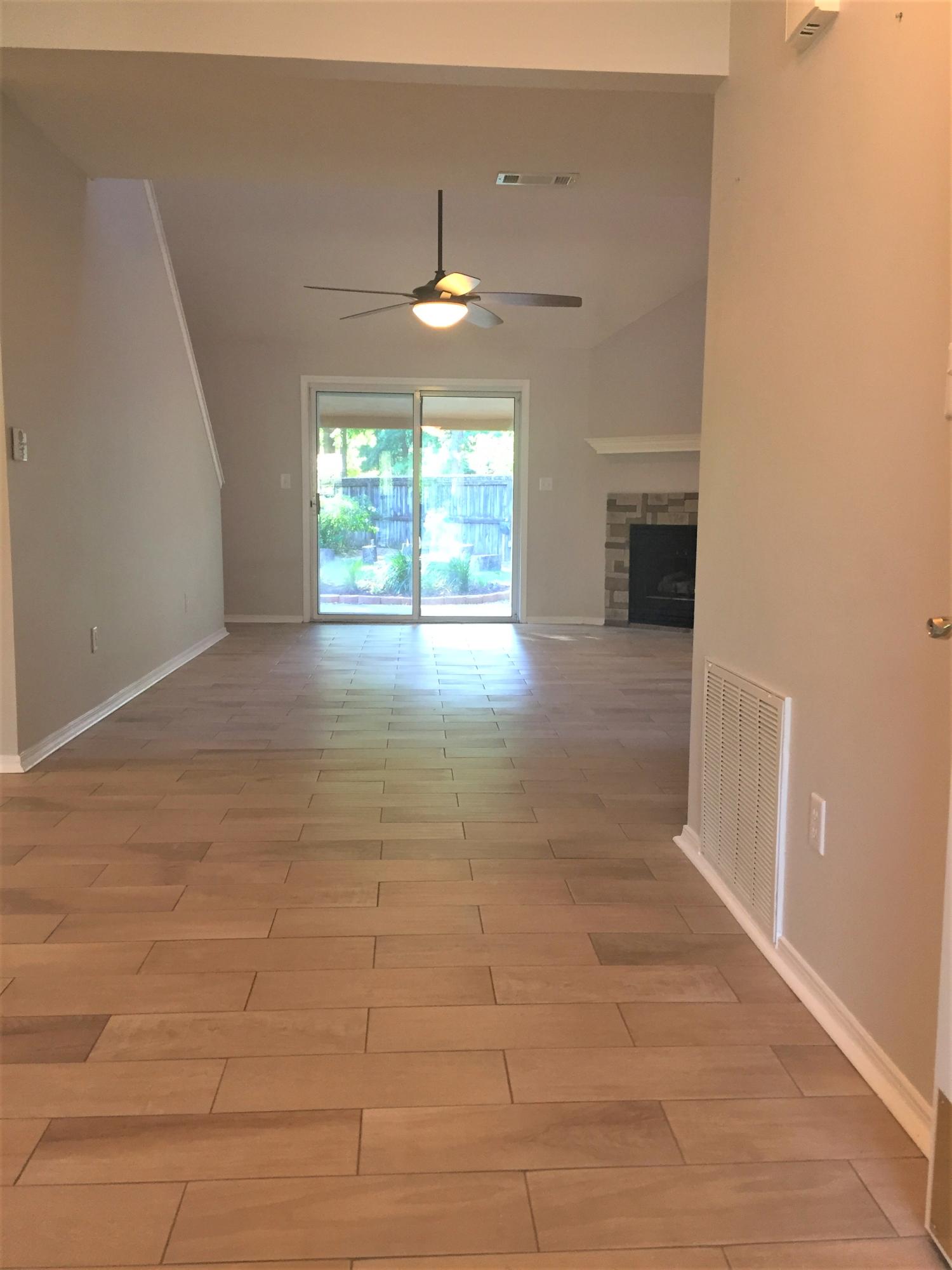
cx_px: 476
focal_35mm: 29
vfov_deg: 61.7
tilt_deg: -6.3
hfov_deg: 48.2
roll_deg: -1.5
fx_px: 1063
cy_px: 635
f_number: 2.2
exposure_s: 1/30
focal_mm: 4.15
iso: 100
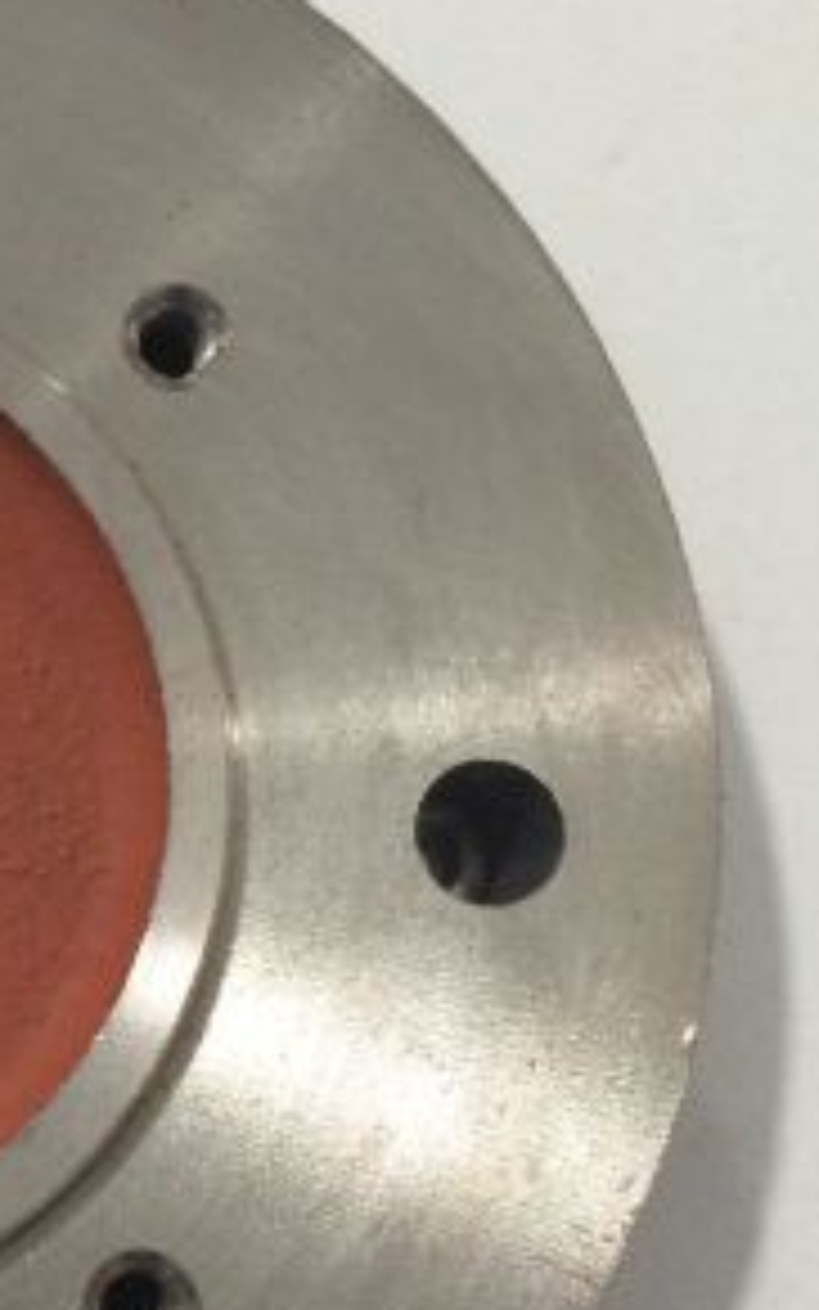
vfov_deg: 25.4
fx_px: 2891
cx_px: -410
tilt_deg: -82.5
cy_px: 837
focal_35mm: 81
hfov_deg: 15.0
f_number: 2.2
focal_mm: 4.15
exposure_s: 1/30
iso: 160
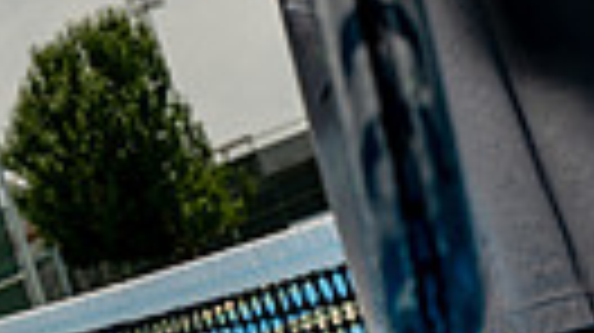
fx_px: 2817
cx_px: 486
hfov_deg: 12.0
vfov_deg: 6.3
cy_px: -567
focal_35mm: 179
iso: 100
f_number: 11
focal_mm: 50
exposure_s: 1/200
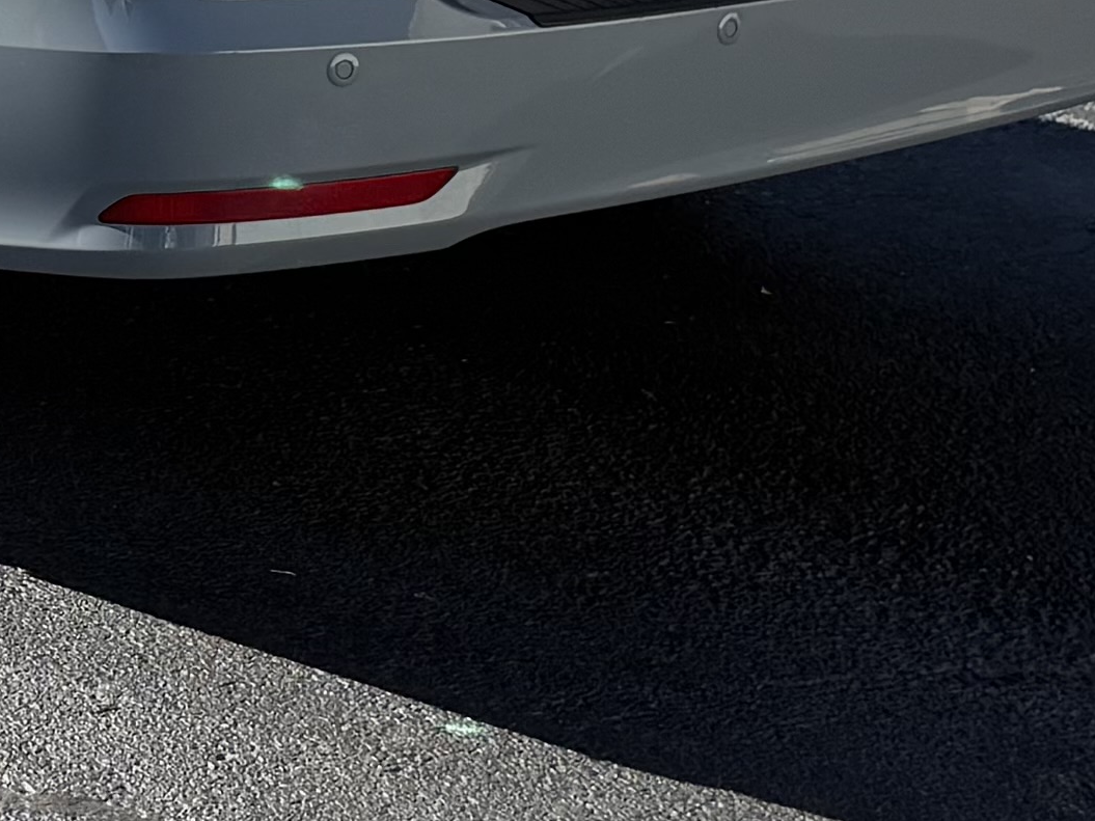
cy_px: -241
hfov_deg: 14.9
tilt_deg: -11.7
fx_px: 4112
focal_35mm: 130
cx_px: 11
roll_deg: -6.5
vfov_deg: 11.1
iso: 100
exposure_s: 1/3759
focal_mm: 6.76
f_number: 1.78
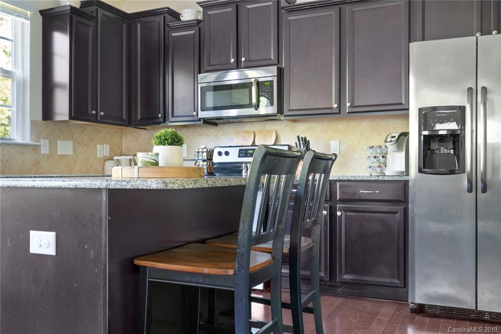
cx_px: 250
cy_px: 167
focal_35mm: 35
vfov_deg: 37.9
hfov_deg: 54.4
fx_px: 487
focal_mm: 35
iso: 250
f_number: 4
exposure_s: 1
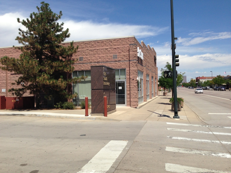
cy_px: 86
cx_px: 116
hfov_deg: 55.4
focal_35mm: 33
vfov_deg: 42.9
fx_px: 220
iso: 50
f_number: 2.4
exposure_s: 1/2262
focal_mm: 4.13
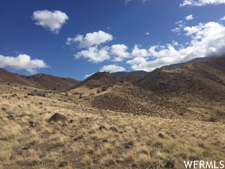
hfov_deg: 61.7
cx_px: 112
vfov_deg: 48.2
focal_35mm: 29
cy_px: 84
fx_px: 188
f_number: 2.2
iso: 32
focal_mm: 4.15
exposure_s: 1/4405
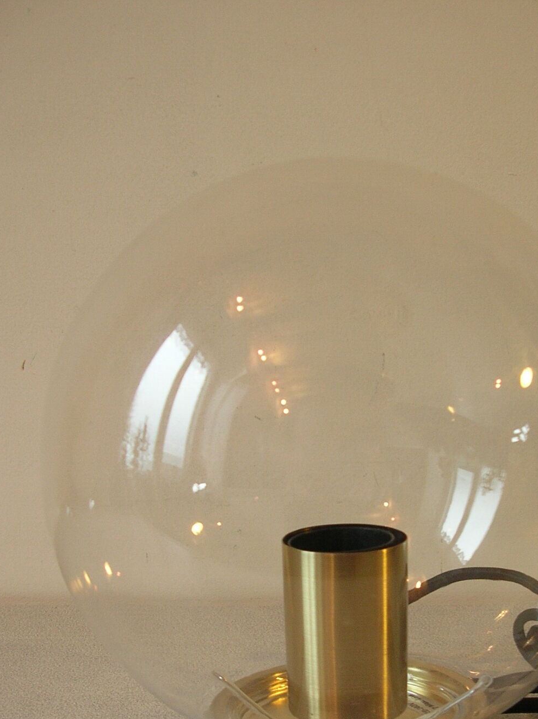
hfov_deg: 27.1
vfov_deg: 35.6
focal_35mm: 53
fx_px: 1100
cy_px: 518
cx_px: 404
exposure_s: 1/5.7
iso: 56
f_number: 2.8
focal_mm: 5.8
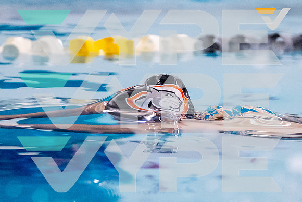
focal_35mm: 315
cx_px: 165
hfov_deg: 6.5
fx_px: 2641
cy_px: 122
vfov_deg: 4.4
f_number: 2.8
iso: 6400
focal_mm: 126
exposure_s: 1/1600
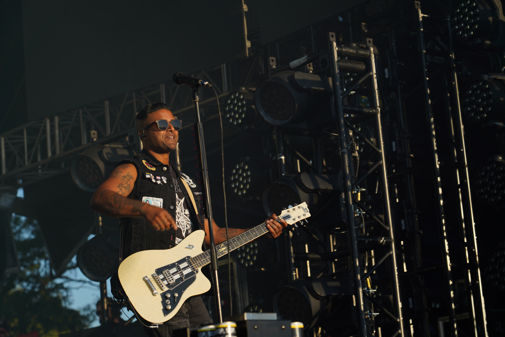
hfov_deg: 19.5
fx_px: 1473
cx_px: 252
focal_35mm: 105
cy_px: 168
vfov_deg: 13.0
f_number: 6.3
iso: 100
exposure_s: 1/320
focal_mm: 105
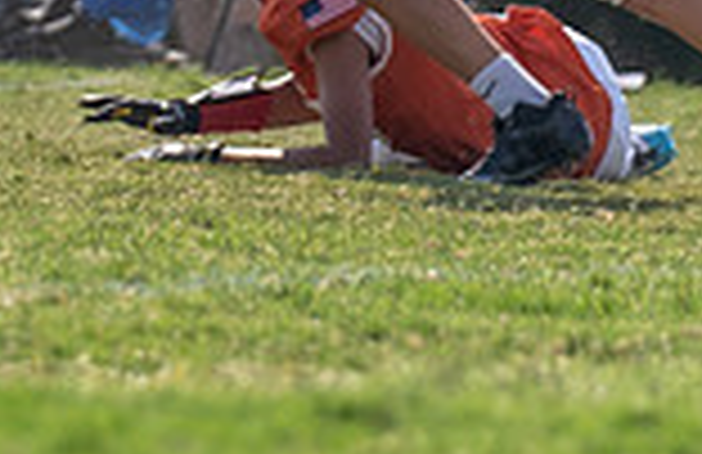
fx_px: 28082
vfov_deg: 0.9
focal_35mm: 1453
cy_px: -331
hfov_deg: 1.4
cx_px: -1046
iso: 100
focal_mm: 200
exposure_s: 1/1250
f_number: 3.5
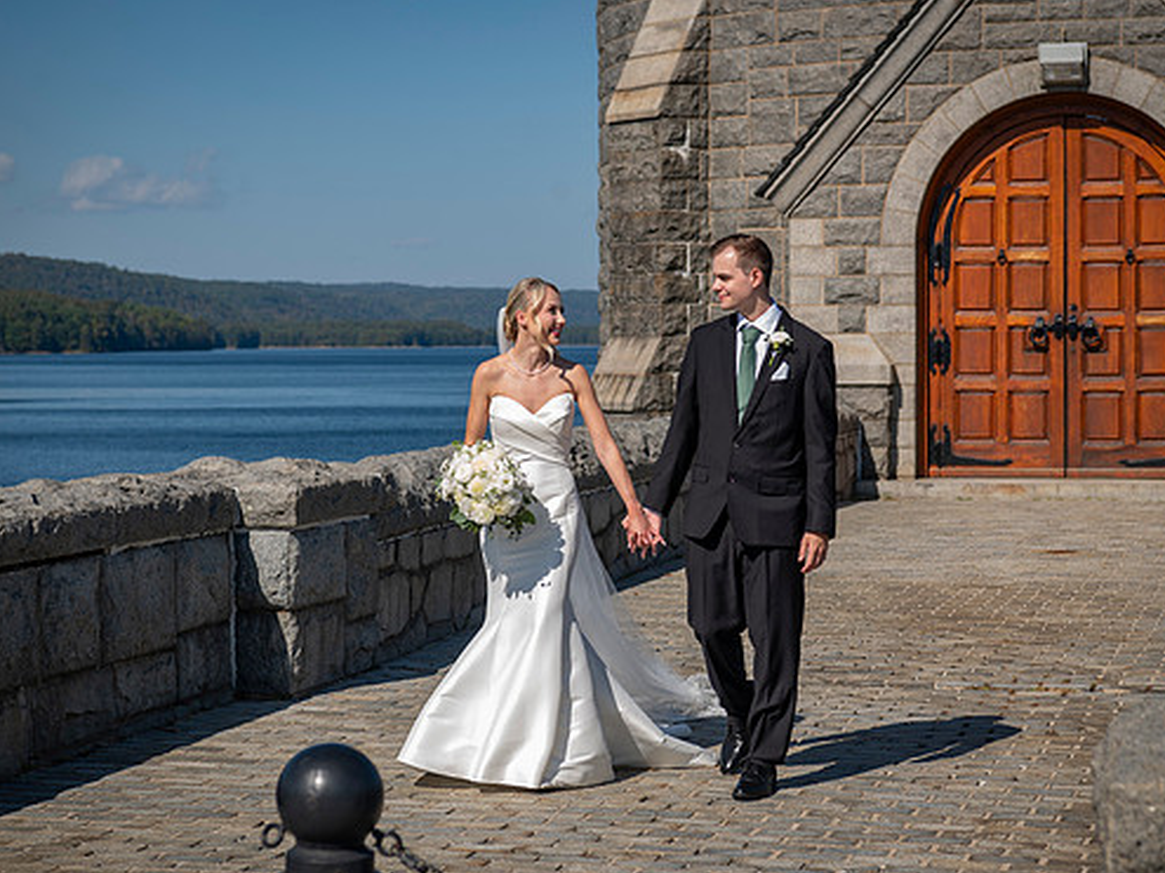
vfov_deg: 17.6
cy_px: 447
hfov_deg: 23.3
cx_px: 584
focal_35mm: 84
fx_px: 2826
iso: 50
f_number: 5.6
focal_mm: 70
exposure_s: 1/400
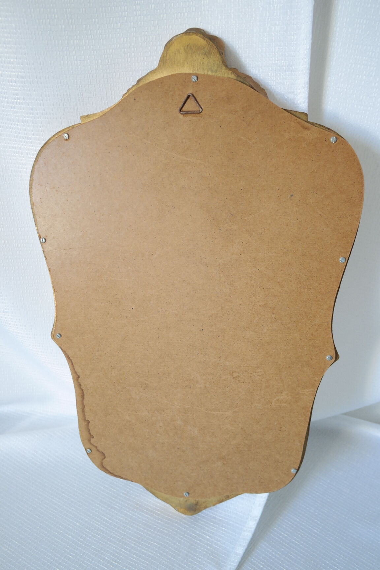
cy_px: 285
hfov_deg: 43.6
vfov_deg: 61.9
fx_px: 475
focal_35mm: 30
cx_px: 190
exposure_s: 1/30
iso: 800
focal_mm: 20
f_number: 6.3
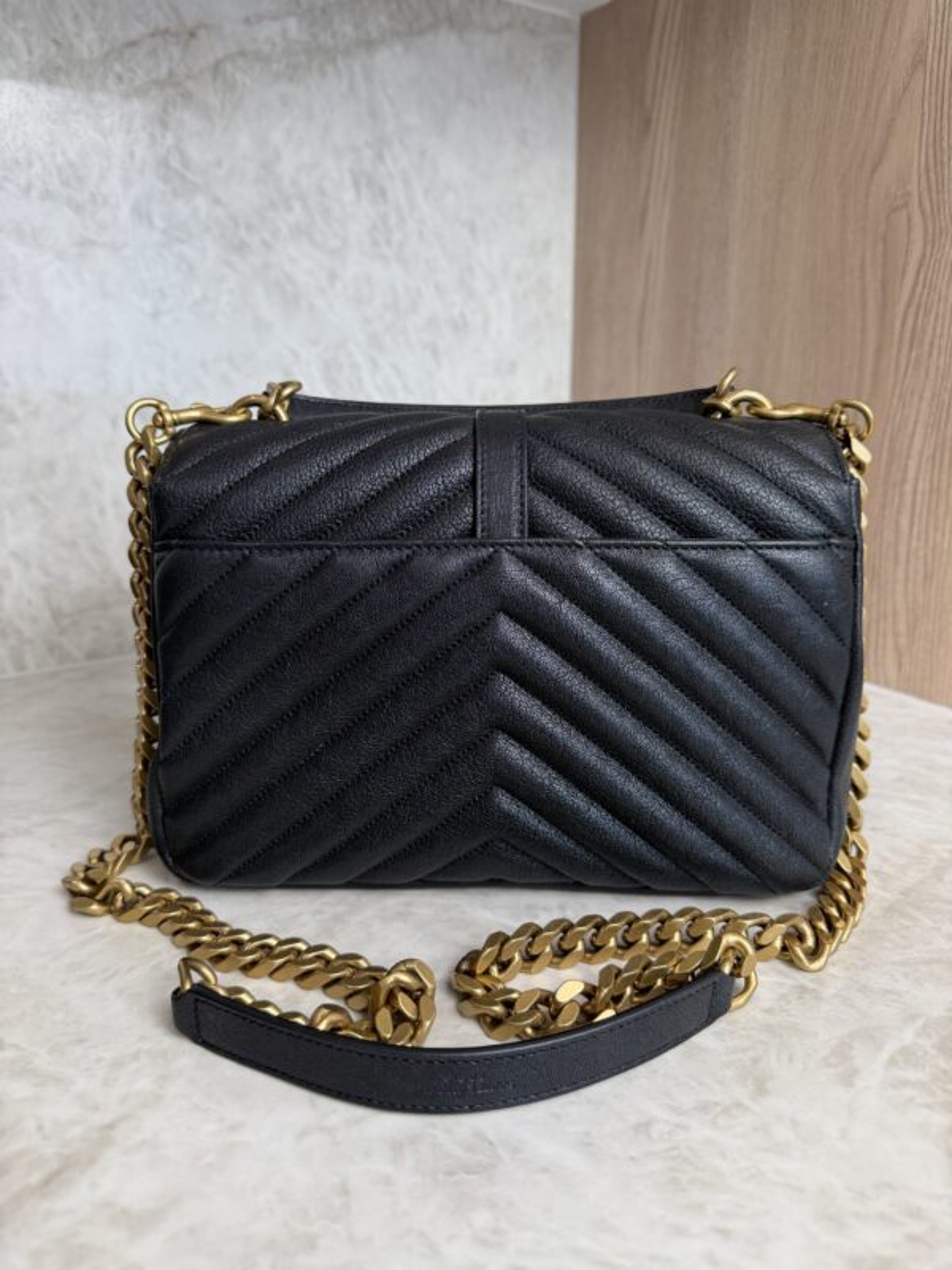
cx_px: 476
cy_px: 635
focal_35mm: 24
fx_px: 880
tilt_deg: -15.7
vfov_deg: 71.6
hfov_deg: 56.8
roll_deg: +0.2
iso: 100
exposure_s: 1/120
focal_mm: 6.76
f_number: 1.78
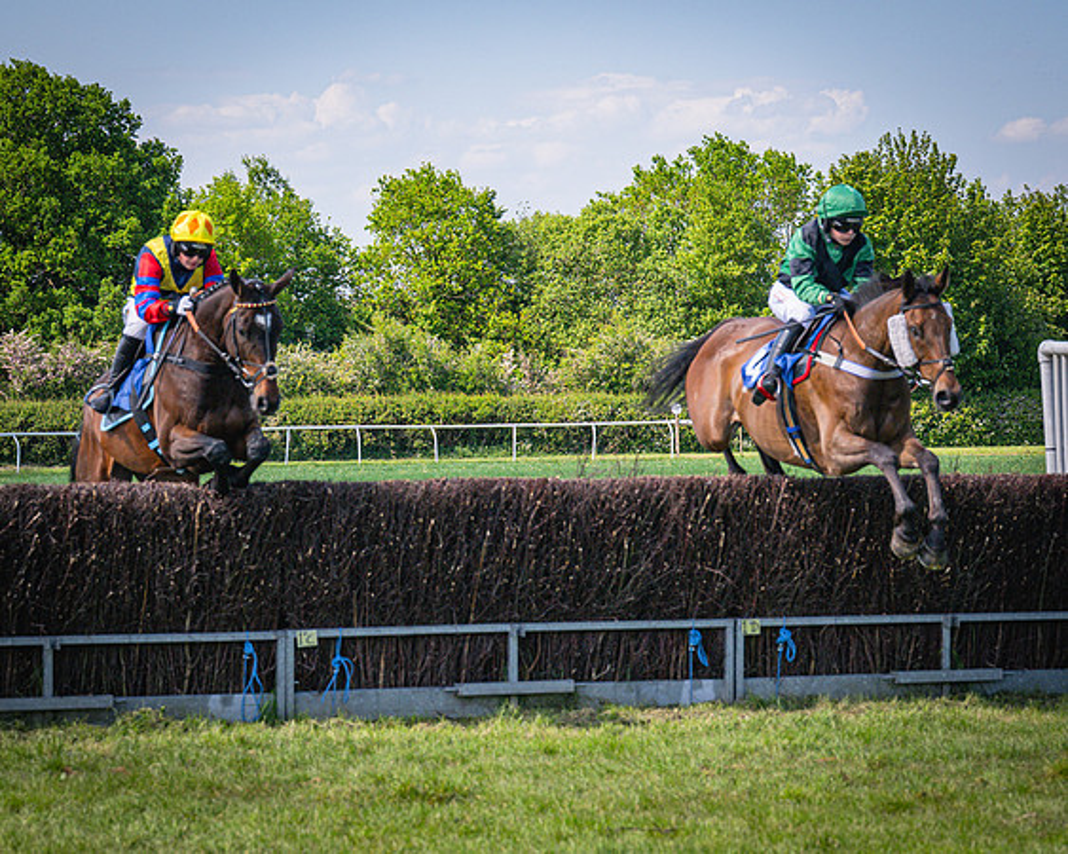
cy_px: 424
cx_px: 460
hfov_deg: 13.6
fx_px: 4481
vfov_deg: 10.9
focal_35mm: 142
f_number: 5
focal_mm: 80
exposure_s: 1/2000
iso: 400
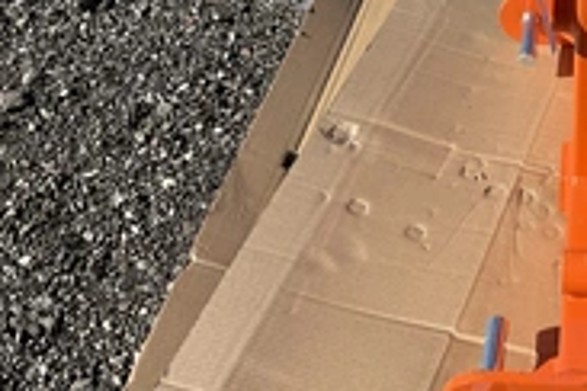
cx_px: 638
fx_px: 1076
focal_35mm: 66
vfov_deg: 20.5
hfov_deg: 27.9
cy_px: 106
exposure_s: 1/1730
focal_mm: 3
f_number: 1.8
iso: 25
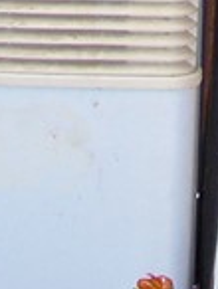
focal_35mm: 231
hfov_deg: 6.4
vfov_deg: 7.8
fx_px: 1934
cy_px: -449
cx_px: 166
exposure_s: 1/160
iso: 64
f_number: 3.6
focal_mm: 5.85
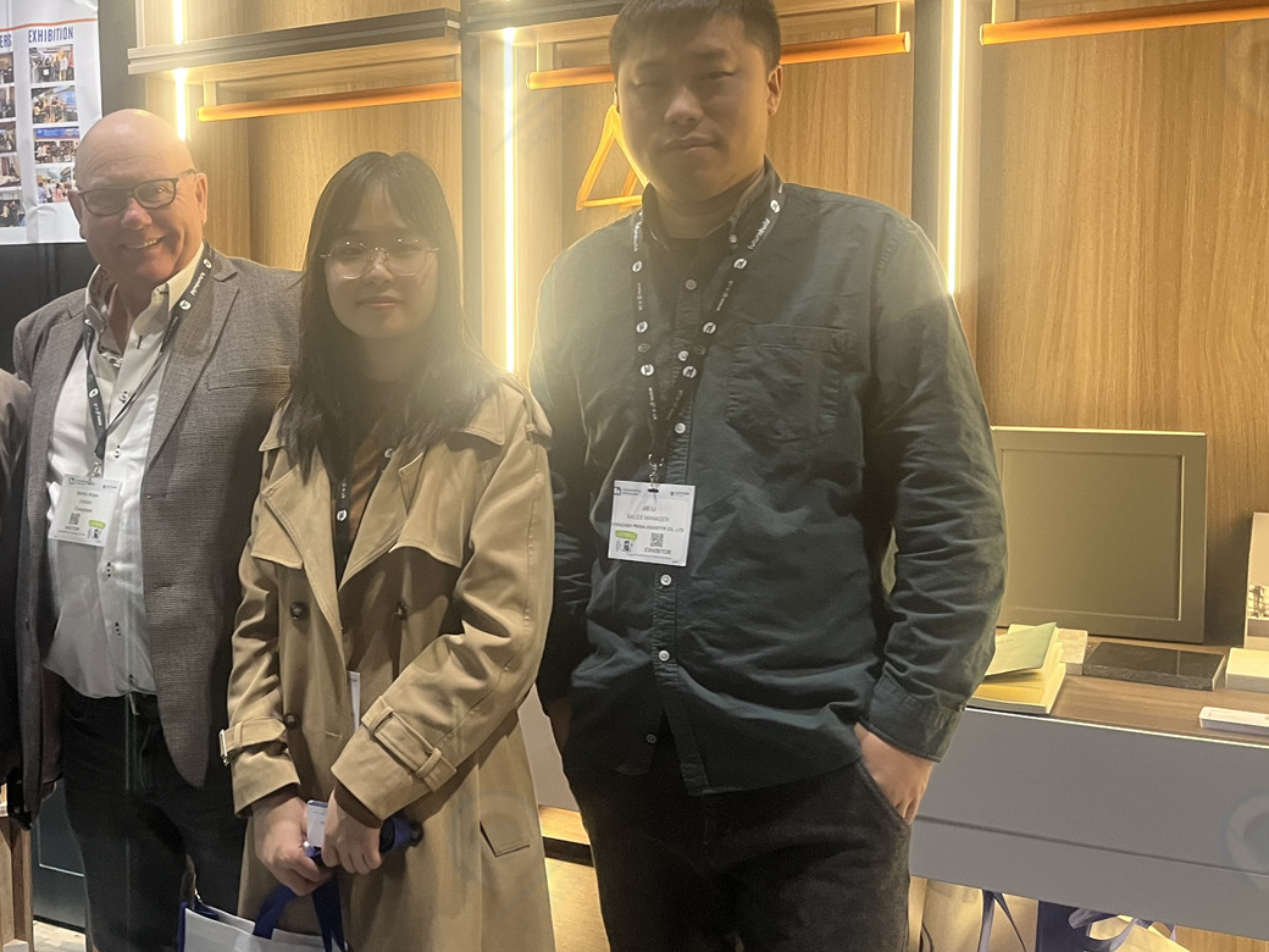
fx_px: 1466
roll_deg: +1.1
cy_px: 410
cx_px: 336
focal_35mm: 40
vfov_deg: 35.9
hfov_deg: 45.4
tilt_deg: -5.2
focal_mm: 5.1
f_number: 1.6
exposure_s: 1/50
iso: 250
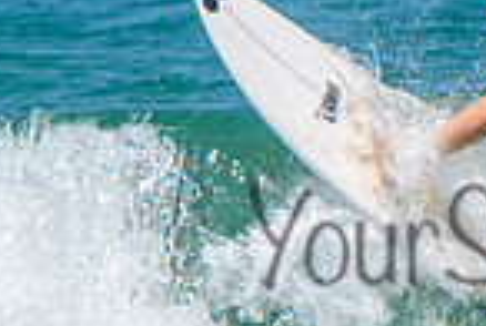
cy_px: 208
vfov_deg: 0.6
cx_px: 593
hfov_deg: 0.9
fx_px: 32141
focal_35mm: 2376
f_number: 5.6
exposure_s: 1/2000
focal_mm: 400
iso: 320
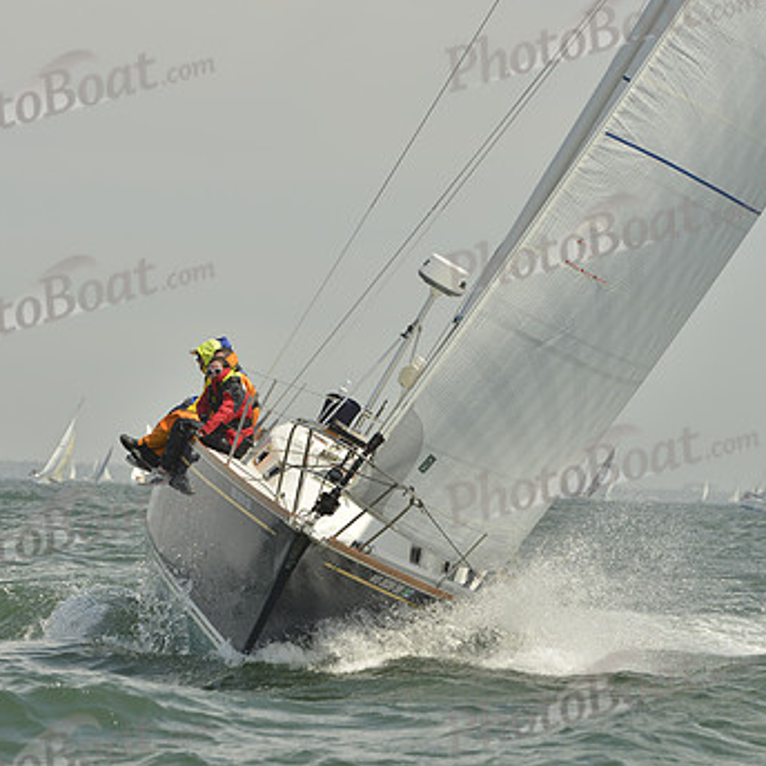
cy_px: 386
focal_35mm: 179
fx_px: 4481
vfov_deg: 9.8
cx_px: 332
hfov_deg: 9.8
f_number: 7.1
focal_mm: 125
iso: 200
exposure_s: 1/1250
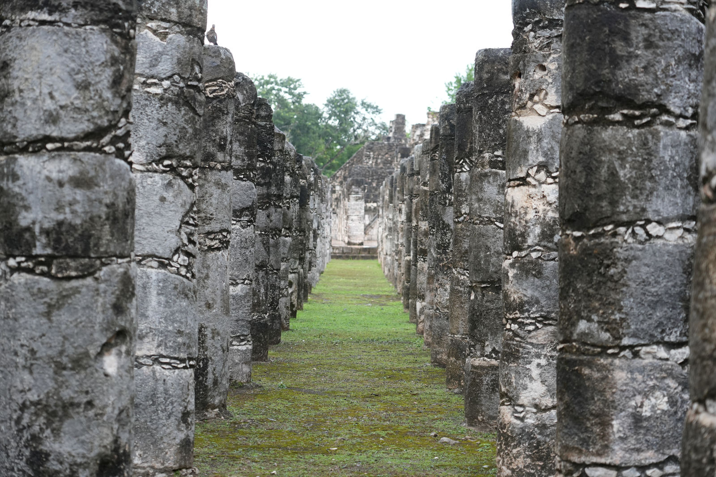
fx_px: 1432
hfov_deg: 28.1
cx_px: 358
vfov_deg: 18.9
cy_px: 238
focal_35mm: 72
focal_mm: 72
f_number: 4
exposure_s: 1/160
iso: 1000
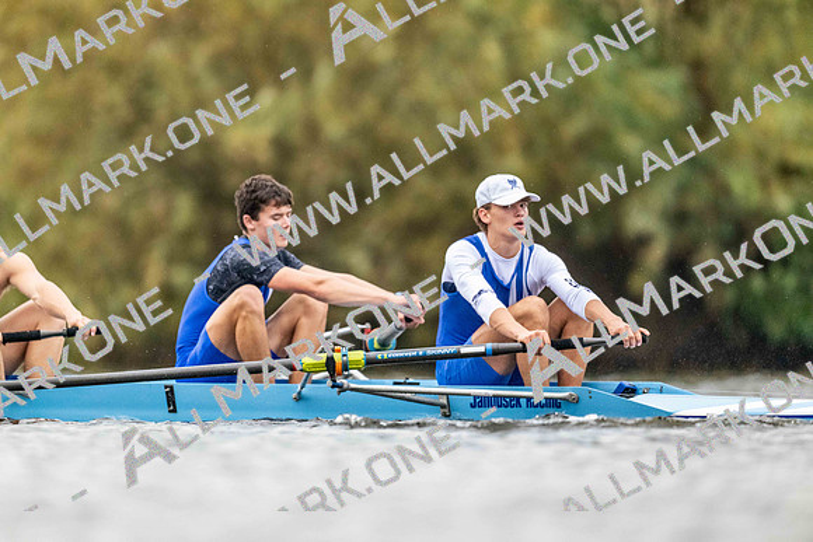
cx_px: 406
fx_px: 13553
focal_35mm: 600
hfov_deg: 3.4
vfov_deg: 2.3
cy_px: 271
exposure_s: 1/2500
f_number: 4
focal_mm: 600
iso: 5600
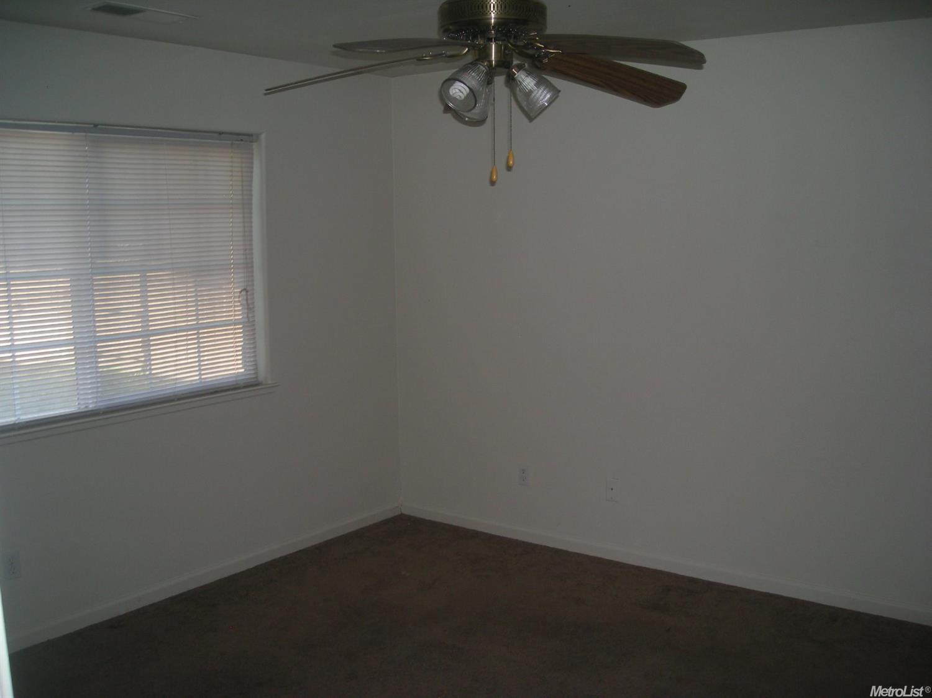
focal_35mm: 35
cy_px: 349
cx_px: 466
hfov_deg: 52.6
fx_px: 942
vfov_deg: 40.7
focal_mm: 5.7
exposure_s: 1/46.8
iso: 80
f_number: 2.8
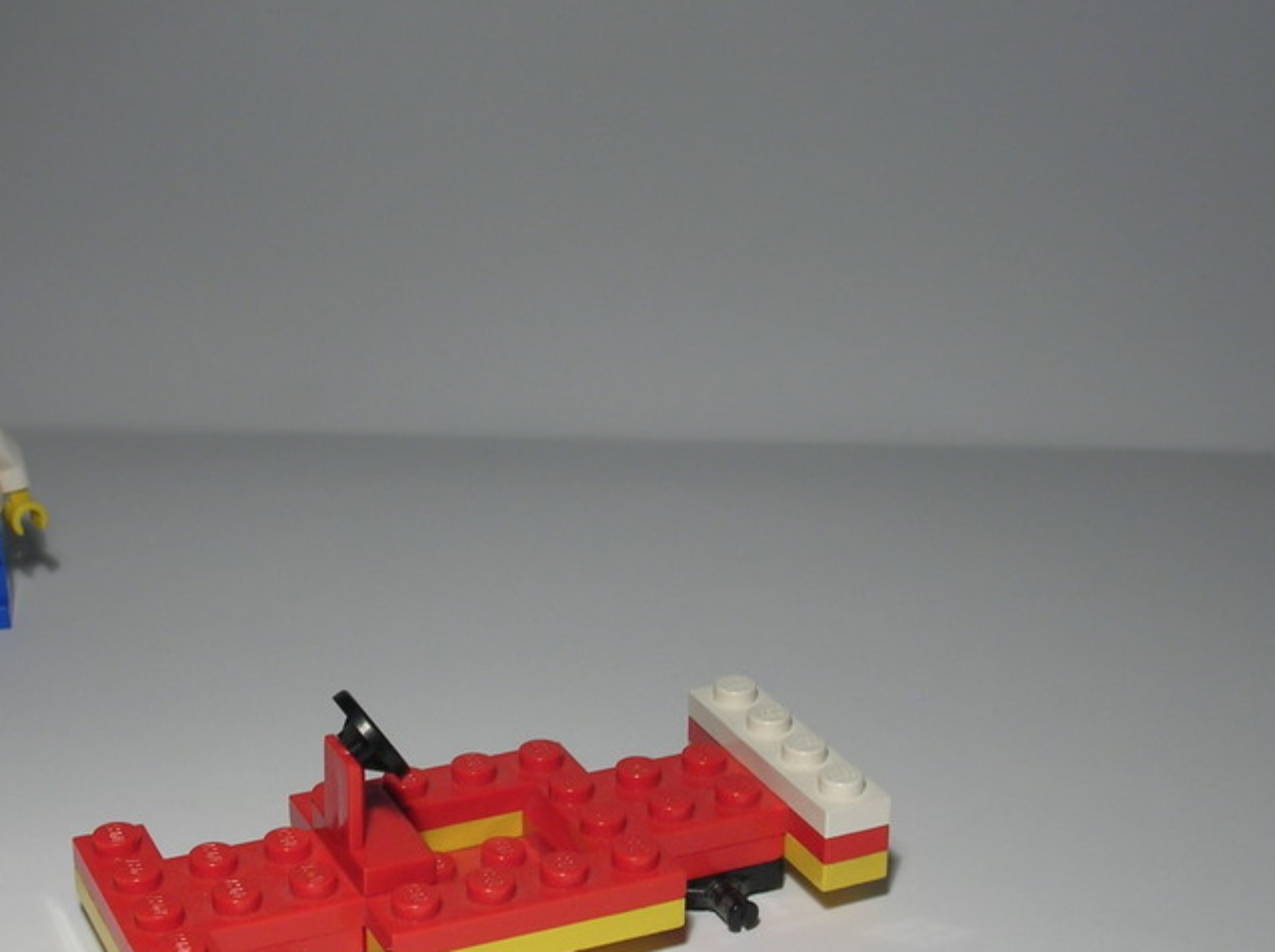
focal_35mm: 65
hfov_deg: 29.8
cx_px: 550
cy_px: 619
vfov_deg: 22.5
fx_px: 2391
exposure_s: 1/16.7
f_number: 5.4
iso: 50
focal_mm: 7.7
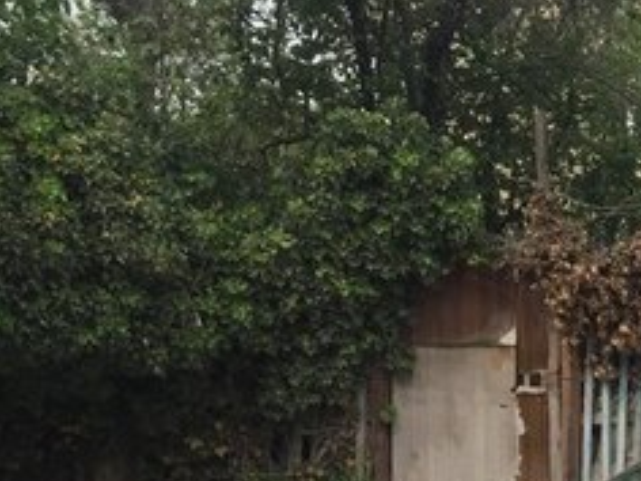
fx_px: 1500
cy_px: 651
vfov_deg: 17.0
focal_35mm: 81
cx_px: 894
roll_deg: -1.3
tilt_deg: -8.3
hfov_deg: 21.2
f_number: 2.2
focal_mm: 4.15
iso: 32
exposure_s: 1/1464
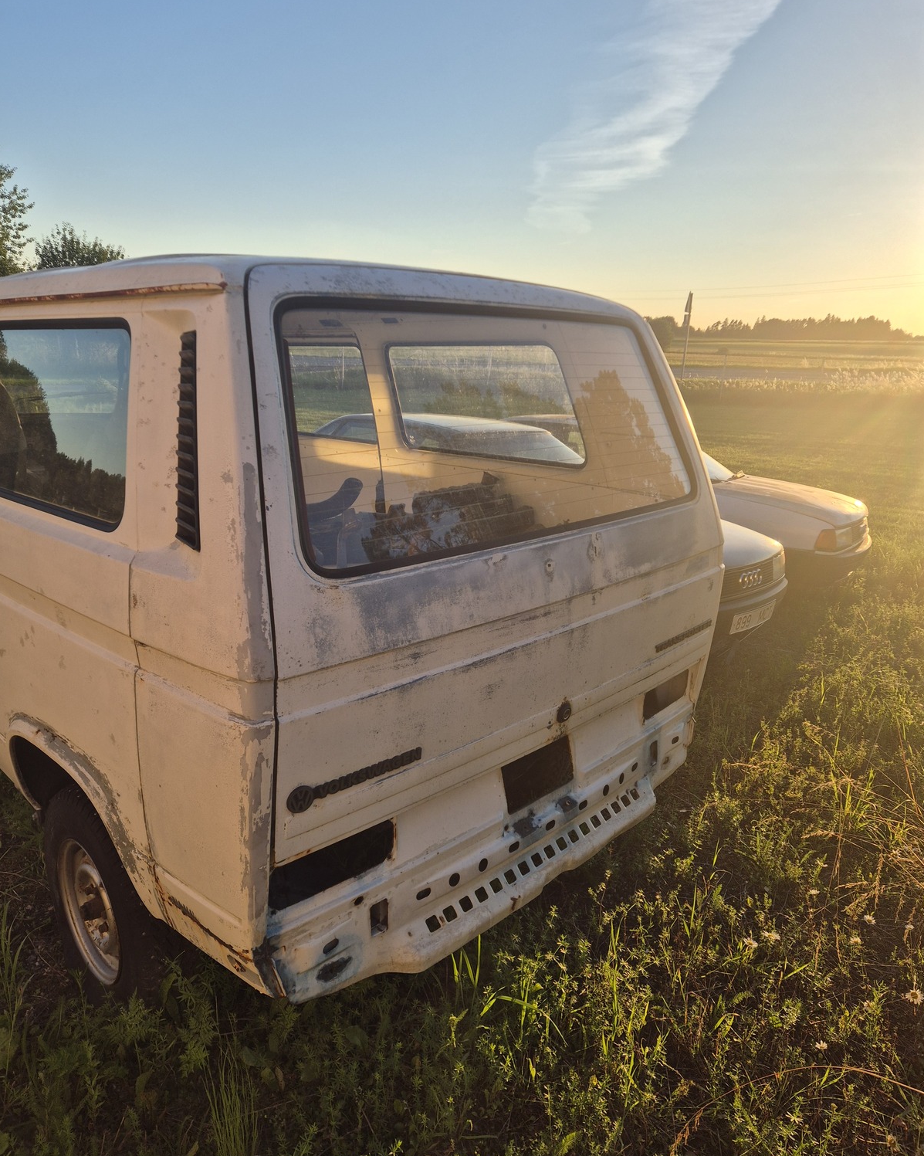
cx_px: 462
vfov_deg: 70.3
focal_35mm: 24
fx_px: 821
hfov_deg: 58.8
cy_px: 596
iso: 25
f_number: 1.8
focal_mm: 5.4
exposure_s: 1/842
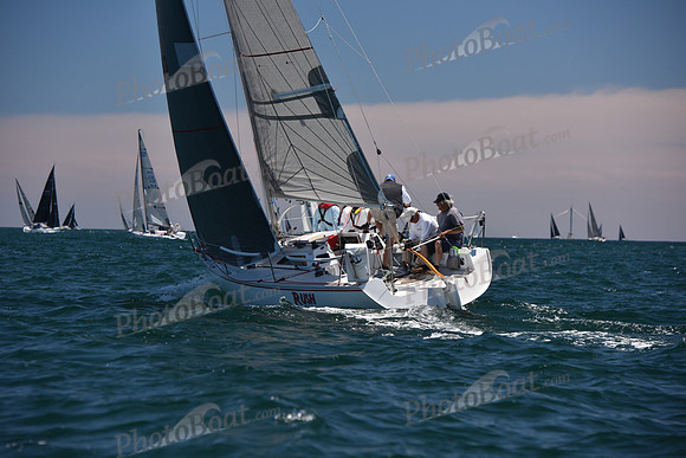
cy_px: 229
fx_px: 2764
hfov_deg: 14.2
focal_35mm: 145
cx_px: 343
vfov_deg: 9.5
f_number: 6.3
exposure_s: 1/800
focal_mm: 145
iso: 250
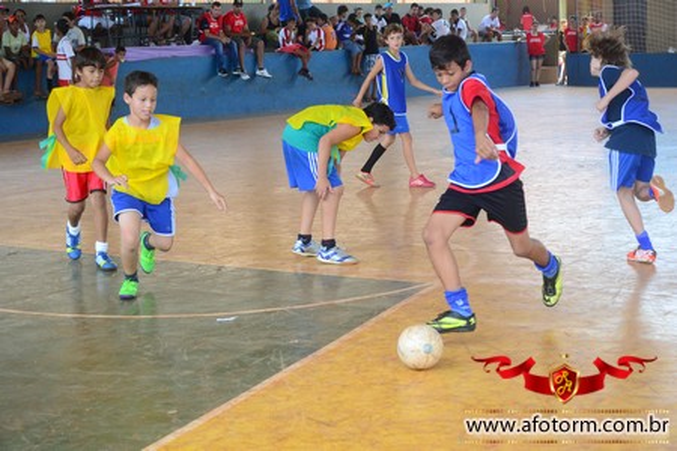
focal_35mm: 75
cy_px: 226
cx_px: 338
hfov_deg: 27.0
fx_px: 1410
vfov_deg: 18.2
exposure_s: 1/500
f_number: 4.8
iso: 800
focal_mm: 50
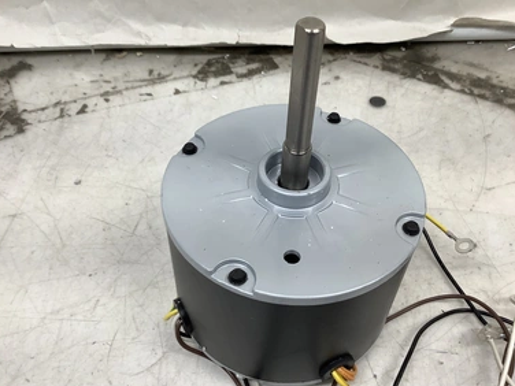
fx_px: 491
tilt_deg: -50.9
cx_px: 267
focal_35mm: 33
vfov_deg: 42.9
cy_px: 183
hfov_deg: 55.3
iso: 50
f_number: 2.4
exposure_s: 1/100
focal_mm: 3.3
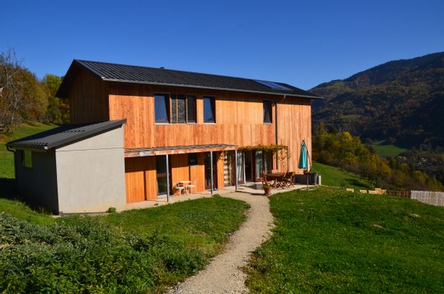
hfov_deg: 67.5
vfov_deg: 47.7
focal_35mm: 27
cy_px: 147
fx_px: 332
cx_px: 222
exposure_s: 1/160
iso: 100
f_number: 11
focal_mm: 18
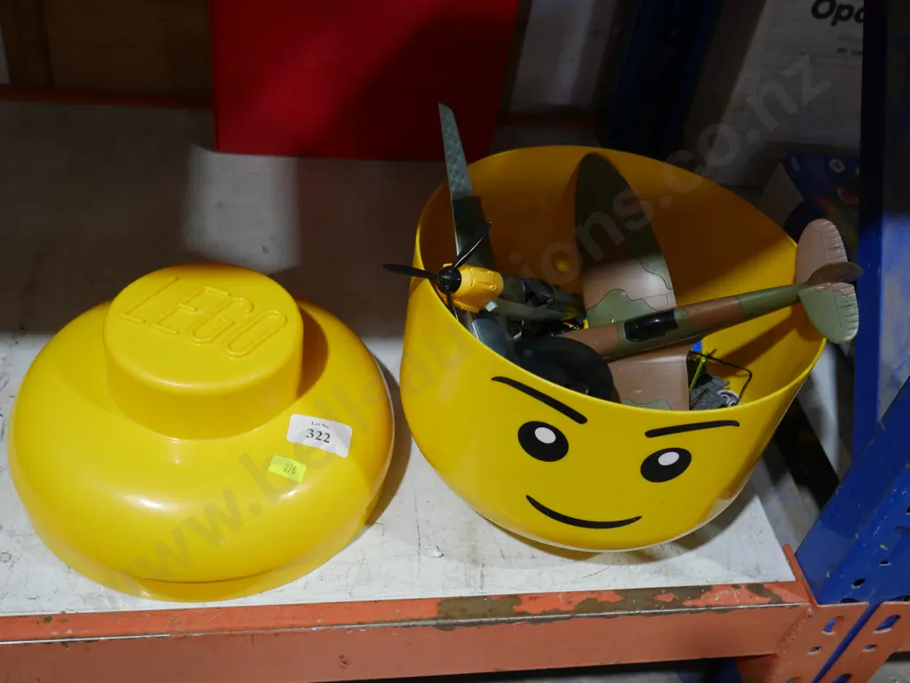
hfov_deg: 51.3
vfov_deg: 39.7
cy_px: 342
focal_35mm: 36
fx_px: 947
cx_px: 455
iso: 400
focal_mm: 18
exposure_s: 1/60
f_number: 4
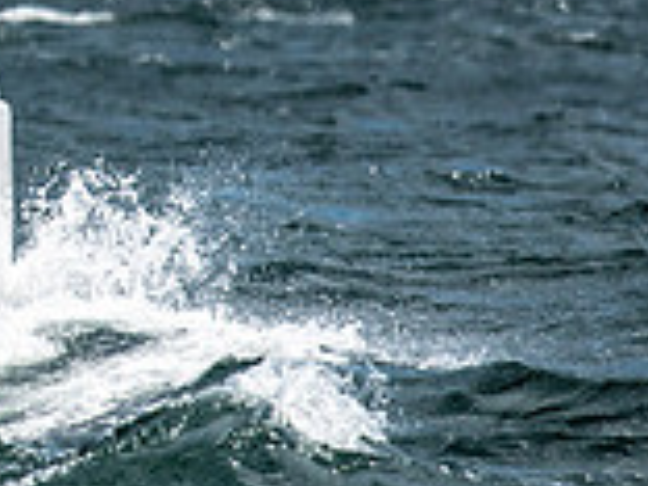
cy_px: -260
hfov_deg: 1.2
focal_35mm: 1613
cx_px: -486
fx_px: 30195
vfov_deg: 0.9
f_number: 5.6
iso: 500
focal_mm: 300
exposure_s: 1/5000
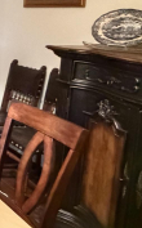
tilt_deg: -6.7
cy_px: 44
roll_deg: -0.4
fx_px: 348
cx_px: -193
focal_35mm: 56
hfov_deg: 14.9
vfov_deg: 35.1
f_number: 2.2
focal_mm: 2.22
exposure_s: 1/40
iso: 1600
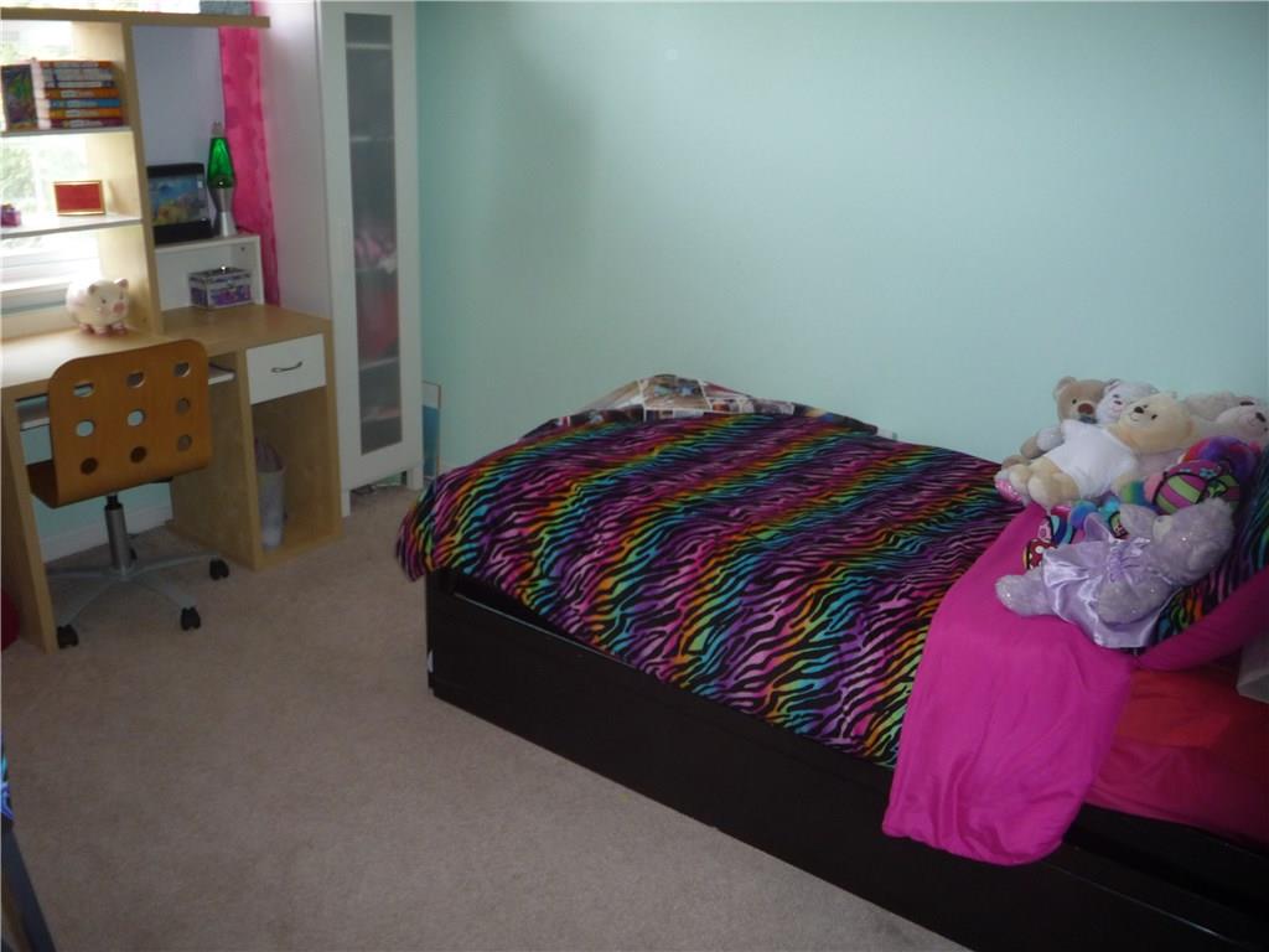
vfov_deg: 46.8
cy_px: 476
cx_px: 634
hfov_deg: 60.0
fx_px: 1100
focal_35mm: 30
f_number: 3.3
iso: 160
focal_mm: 5.2
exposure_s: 1/30
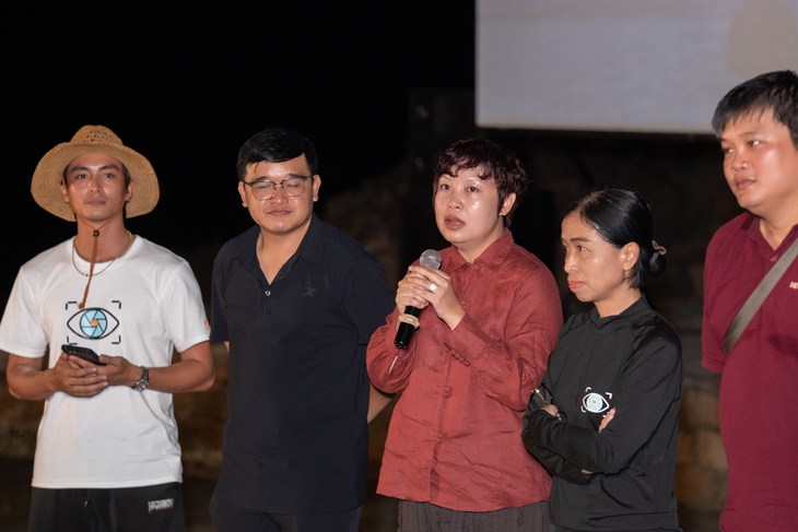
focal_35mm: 127
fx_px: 2816
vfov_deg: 10.8
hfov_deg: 16.1
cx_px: 399
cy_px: 266
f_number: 2.5
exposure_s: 1/160
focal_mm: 85
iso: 1600
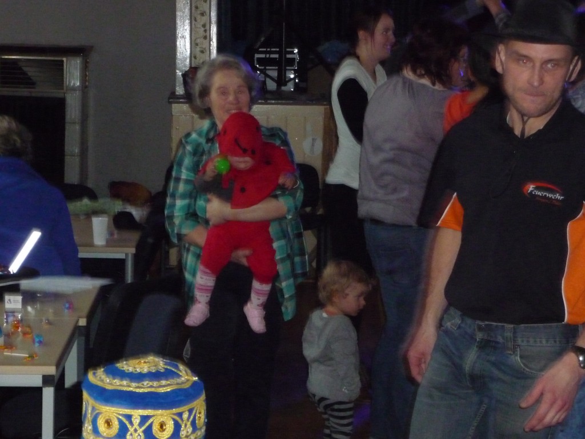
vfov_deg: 15.4
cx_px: 292
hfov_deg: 20.4
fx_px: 1622
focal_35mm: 96
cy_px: 220
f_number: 4.7
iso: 800
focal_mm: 16.3
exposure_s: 1/40
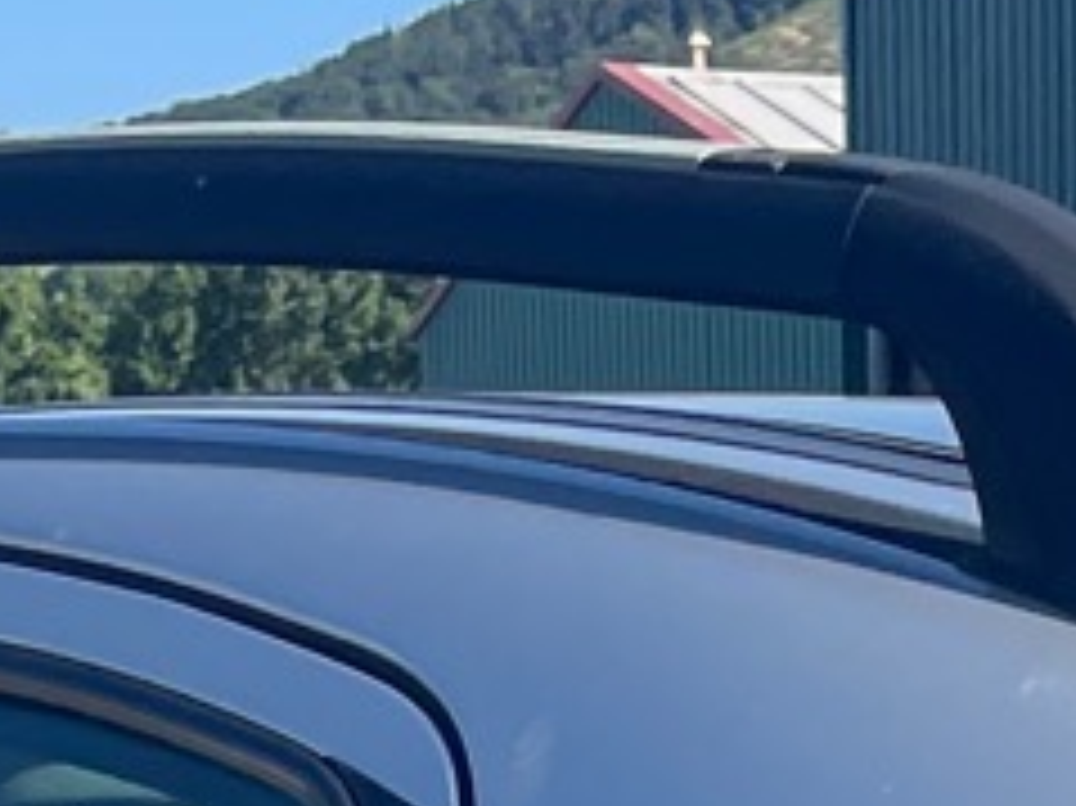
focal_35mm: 196
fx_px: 6089
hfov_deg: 10.0
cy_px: 2823
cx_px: 1274
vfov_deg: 6.5
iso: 32
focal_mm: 4.2
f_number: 1.6
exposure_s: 1/2257
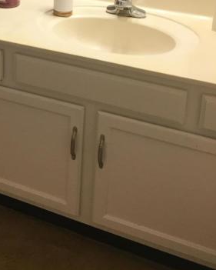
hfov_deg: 23.5
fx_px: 495
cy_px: -12
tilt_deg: -17.1
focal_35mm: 62
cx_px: -3
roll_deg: +0.5
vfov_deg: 28.2
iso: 50
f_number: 2.2
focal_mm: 4.15
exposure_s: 1/30
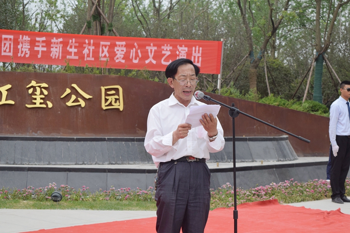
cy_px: 116
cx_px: 175
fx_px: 802
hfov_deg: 24.6
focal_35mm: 82
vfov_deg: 16.5
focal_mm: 55
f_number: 8
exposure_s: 1/250
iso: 400
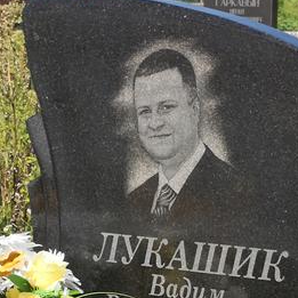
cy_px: 313
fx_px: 1247
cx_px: 195
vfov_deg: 13.4
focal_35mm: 128
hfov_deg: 13.6
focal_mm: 3.95
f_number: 1.6
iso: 50
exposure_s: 1/2494
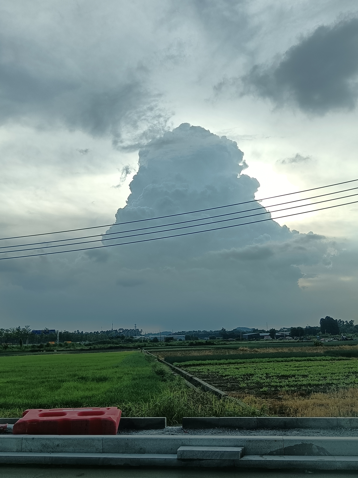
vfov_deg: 56.8
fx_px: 441
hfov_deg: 44.2
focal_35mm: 32
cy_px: 239
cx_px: 179
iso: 100
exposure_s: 1/434
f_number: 1.9
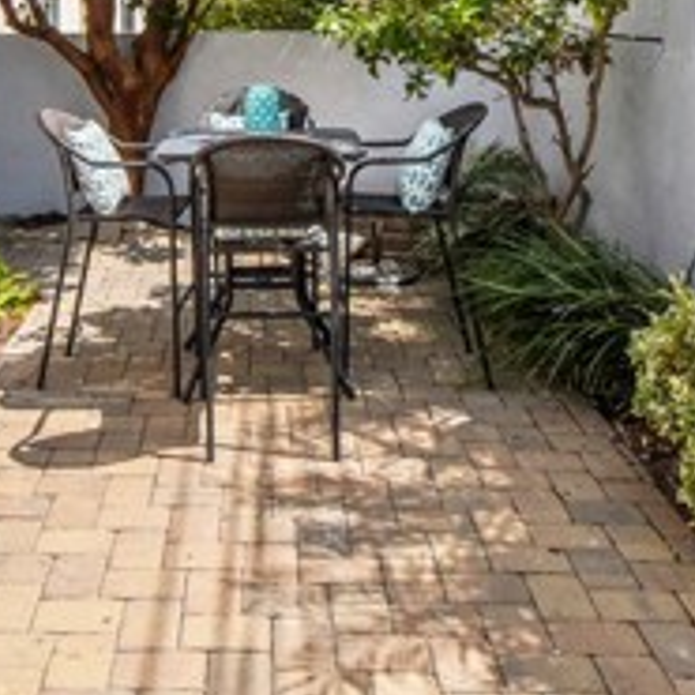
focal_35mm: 44
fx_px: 999
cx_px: 248
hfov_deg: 38.0
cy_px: 122
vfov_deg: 36.8
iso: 250
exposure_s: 1/500
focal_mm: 10
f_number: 11
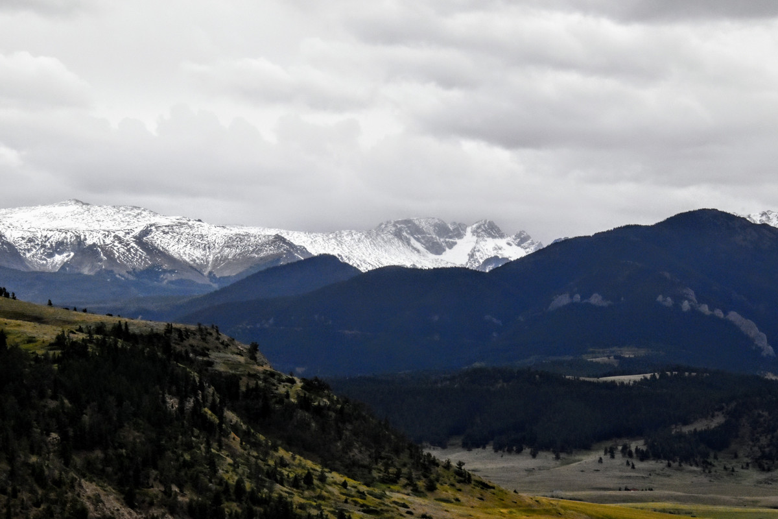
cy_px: 260
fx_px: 2593
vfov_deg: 11.4
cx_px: 389
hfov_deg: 17.1
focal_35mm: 120
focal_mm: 80
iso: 1600
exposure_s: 1/250
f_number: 22
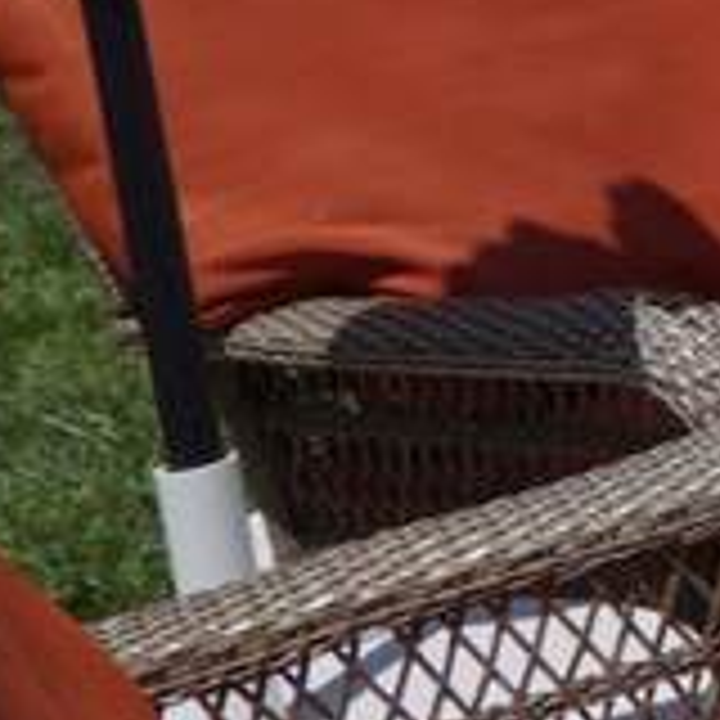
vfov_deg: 10.7
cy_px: 164
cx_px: 2601
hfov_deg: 8.0
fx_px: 3836
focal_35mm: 163
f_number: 9
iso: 100
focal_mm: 16
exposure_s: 1/500
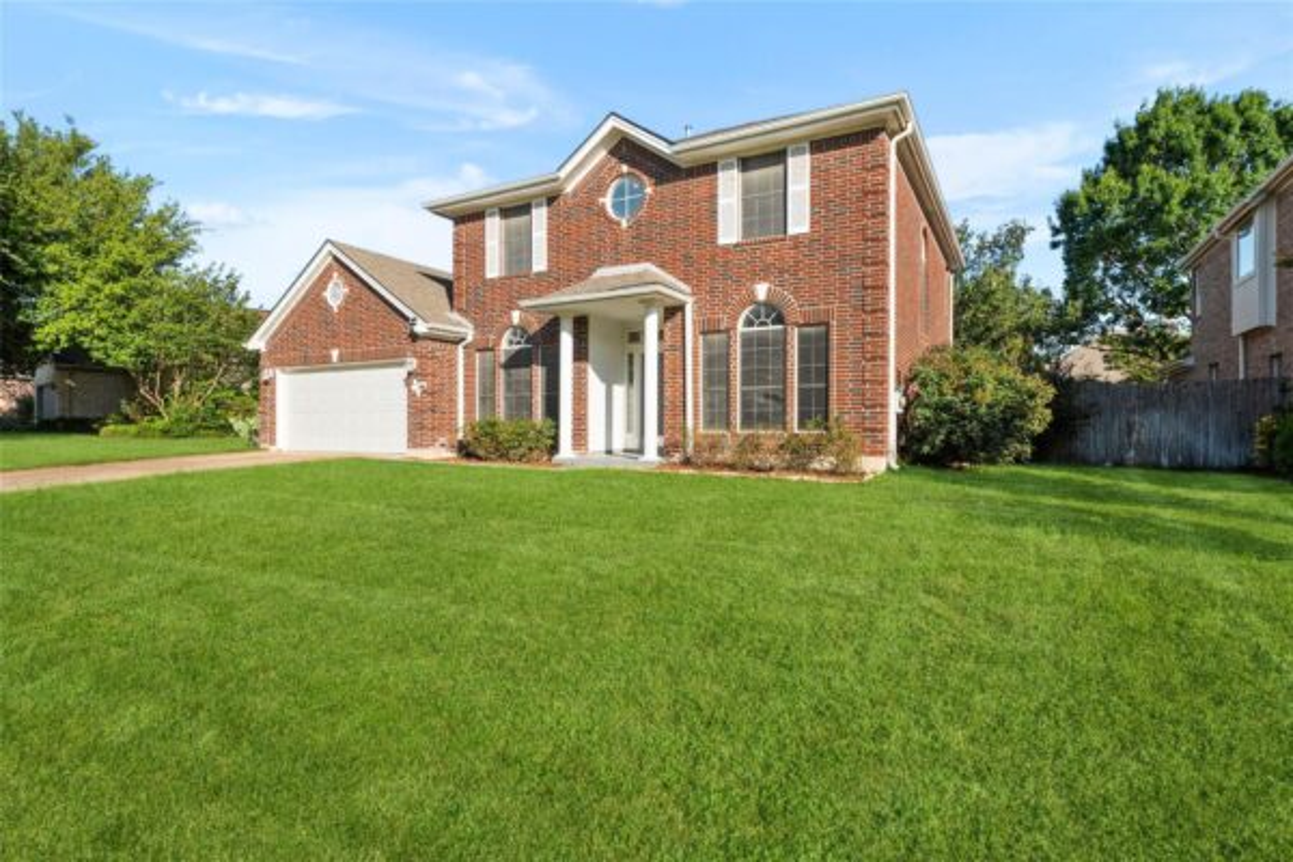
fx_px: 682
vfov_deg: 64.6
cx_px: 646
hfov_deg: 86.9
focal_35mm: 19
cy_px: 431
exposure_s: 1/160
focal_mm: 19
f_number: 10
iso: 250
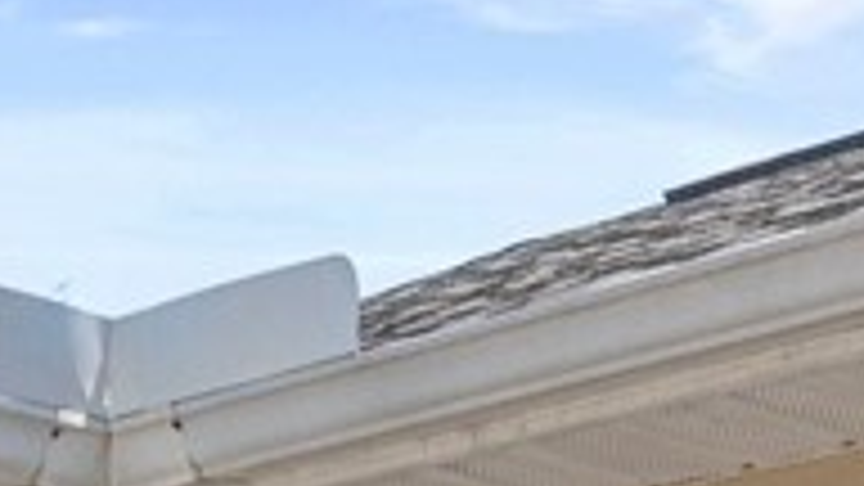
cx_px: -198
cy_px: 1447
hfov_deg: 14.6
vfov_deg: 7.5
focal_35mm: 142
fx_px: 3253
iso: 250
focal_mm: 16
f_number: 8
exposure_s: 1/500
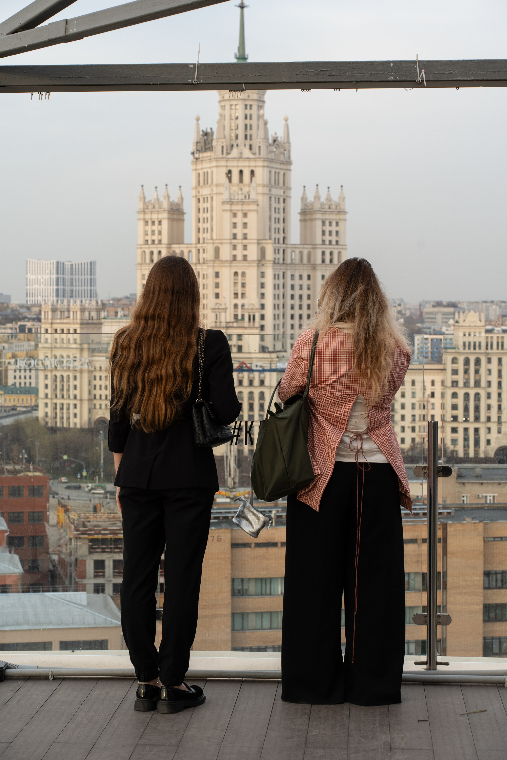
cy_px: 380
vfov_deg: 27.0
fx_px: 1584
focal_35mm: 75
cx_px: 254
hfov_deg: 18.2
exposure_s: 1/125
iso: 200
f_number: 8
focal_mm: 75
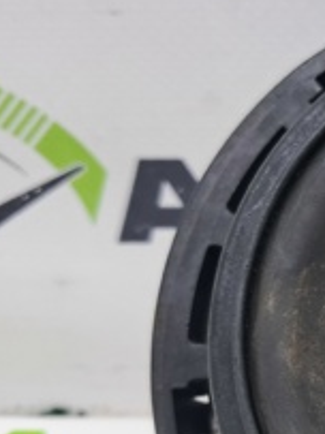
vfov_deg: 22.6
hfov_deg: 15.7
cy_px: 360
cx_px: 520
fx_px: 1065
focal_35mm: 85
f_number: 1.8
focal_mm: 4
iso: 50
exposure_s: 1/50
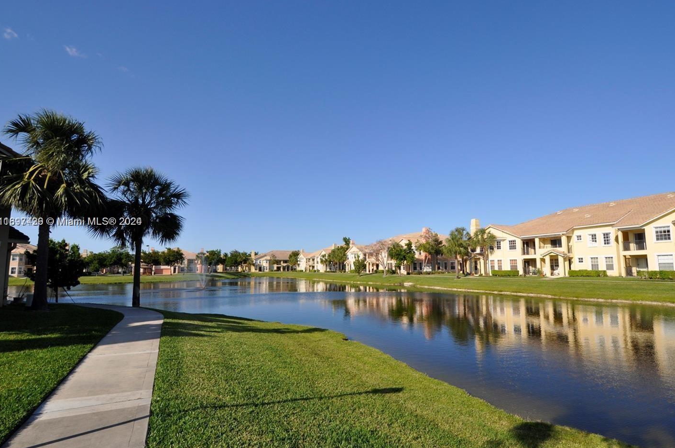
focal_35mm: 17
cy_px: 222
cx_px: 371
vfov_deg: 70.3
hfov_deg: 93.1
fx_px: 318
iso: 200
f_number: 10
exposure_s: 1/400
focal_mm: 10
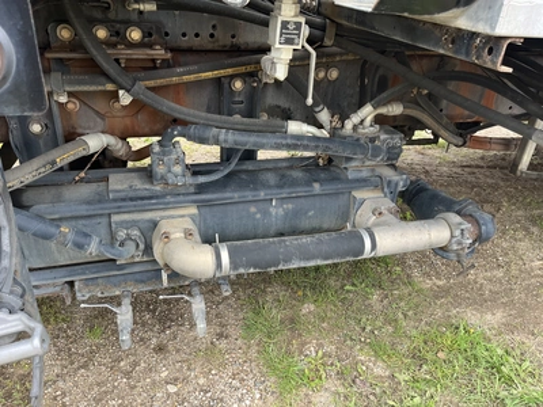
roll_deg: -3.4
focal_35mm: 26
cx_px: 272
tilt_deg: -35.4
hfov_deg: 67.3
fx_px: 408
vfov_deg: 53.1
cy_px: 204
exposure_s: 1/247
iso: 40
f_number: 1.6
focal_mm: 5.1
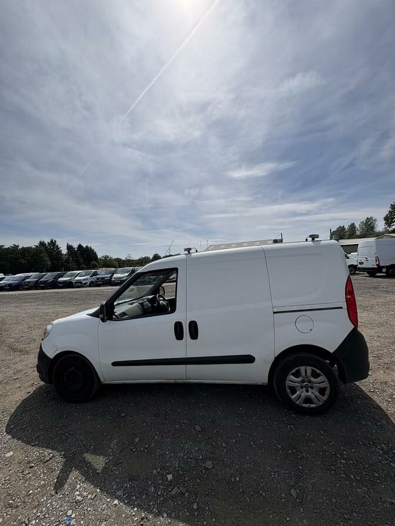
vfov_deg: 102.1
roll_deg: -1.6
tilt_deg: +5.3
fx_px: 213
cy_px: 263
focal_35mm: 14
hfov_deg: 85.7
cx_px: 198
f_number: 2.2
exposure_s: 1/4630
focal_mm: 2.22
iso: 50
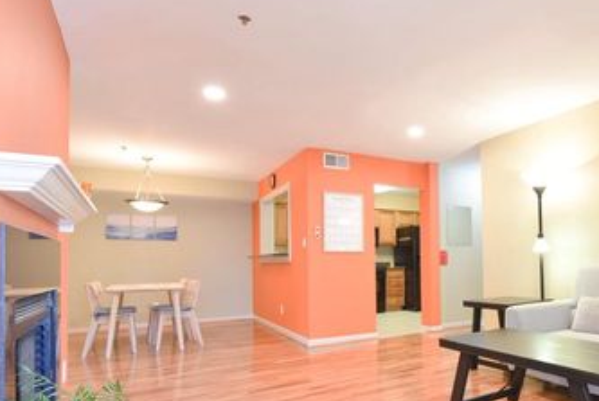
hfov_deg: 70.5
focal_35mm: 24
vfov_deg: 52.7
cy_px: 252
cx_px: 421
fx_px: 400
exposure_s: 1/25
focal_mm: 16
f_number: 5.6
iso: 1600
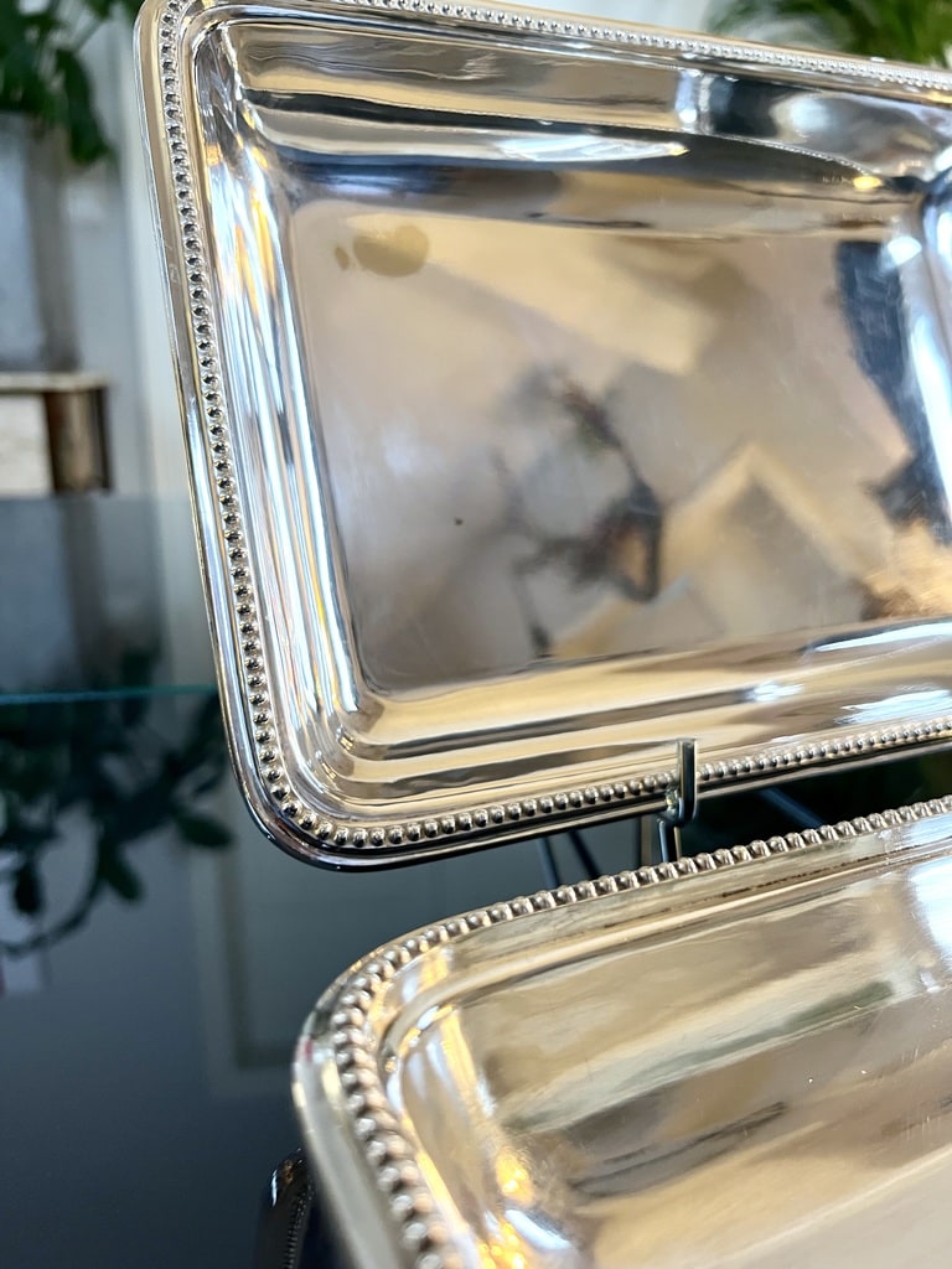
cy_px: 634
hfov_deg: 53.1
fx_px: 953
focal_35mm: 26
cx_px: 476
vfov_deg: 67.3
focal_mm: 5.7
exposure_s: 1/50
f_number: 1.5
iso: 320
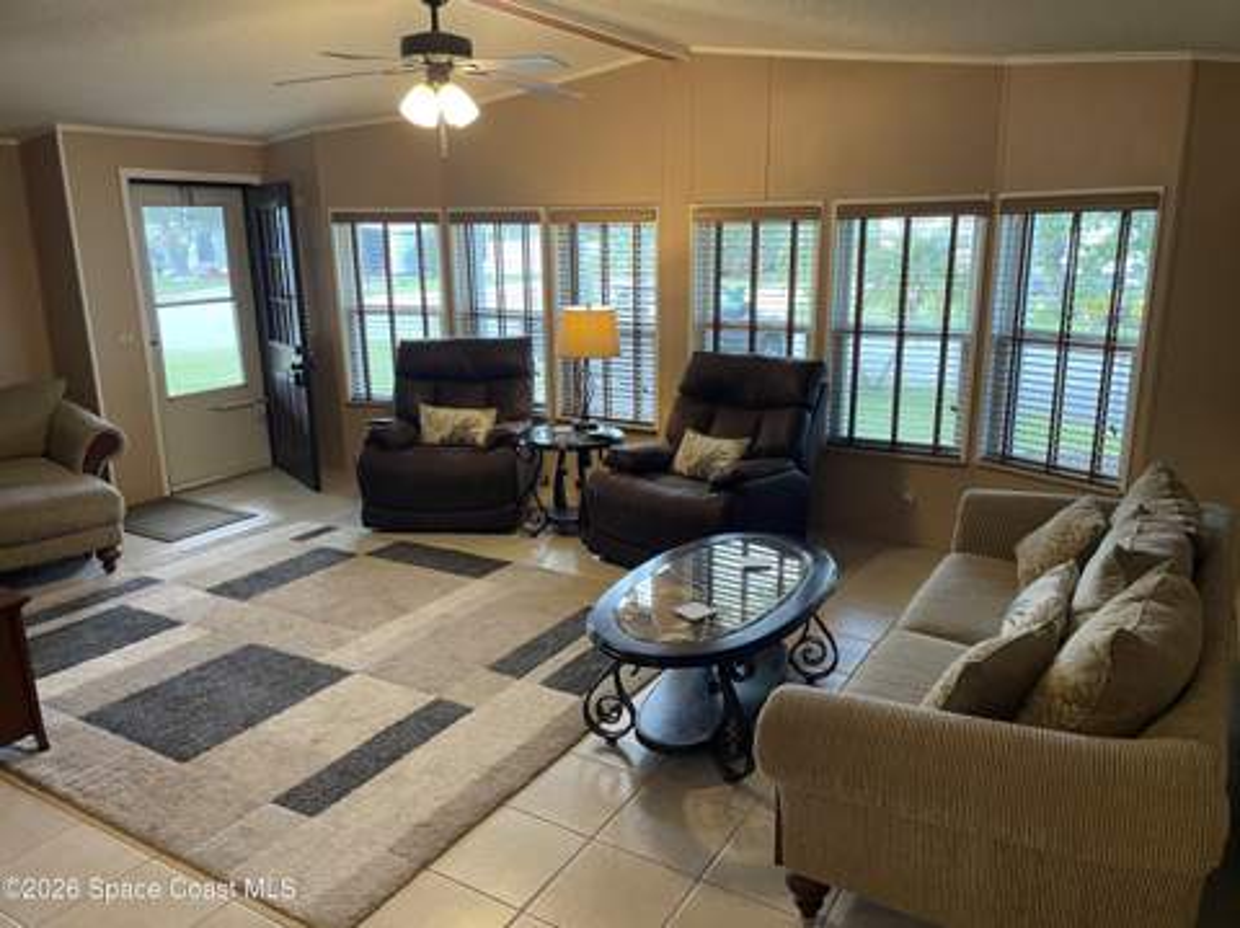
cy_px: 464
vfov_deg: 53.0
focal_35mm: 26
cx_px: 620
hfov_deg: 67.4
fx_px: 930
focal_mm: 4.2
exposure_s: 1/60
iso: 100
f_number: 1.6
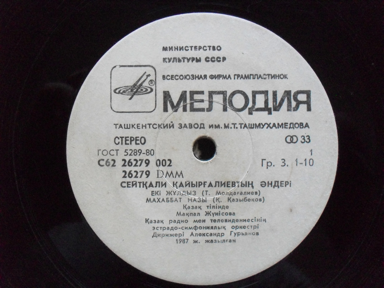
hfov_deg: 49.0
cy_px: 144
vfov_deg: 37.7
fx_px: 422
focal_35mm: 38
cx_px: 192
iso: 400
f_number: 2.8
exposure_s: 1/45
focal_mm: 6.3
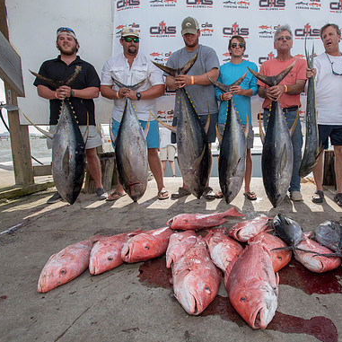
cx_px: 225
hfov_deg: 67.9
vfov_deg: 69.6
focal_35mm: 22
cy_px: 170
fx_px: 246
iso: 250
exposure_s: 1/400
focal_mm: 17
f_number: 5.6
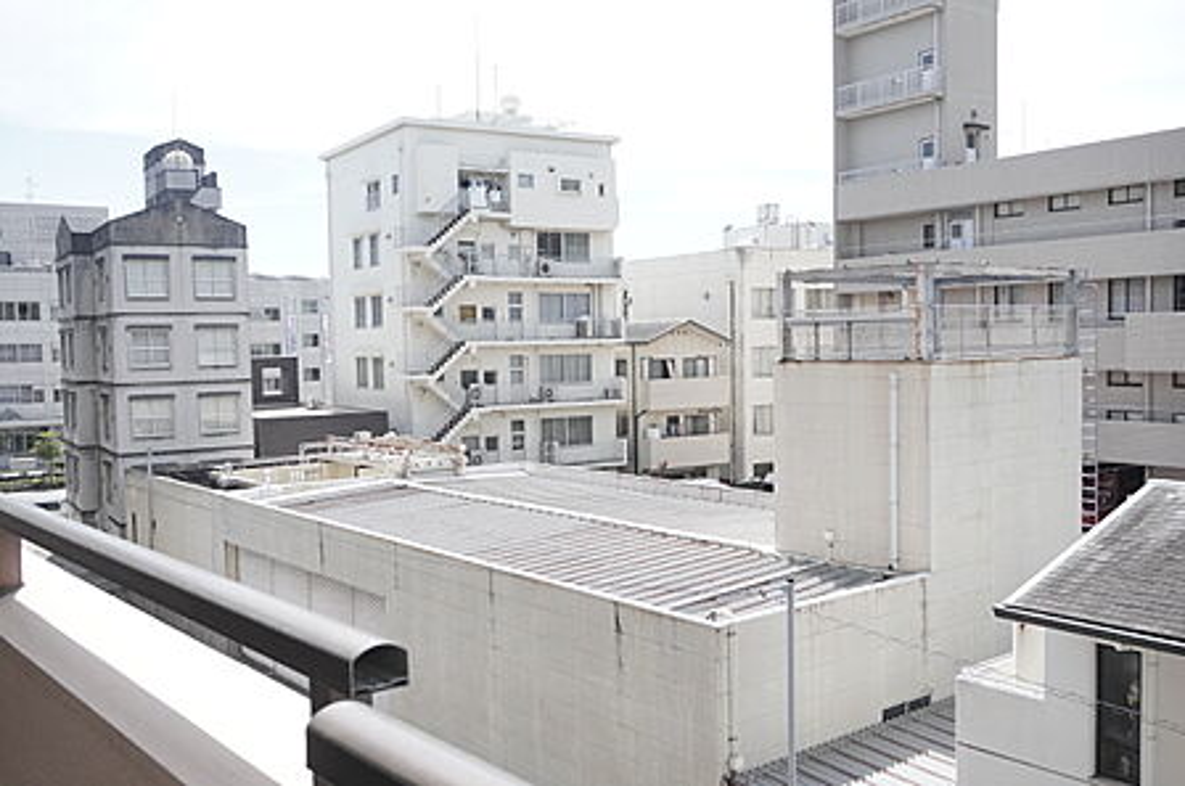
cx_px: 592
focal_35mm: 34
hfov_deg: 55.2
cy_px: 393
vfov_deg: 38.2
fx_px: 1134
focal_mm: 23
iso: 2500
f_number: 6.7
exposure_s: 1/4000
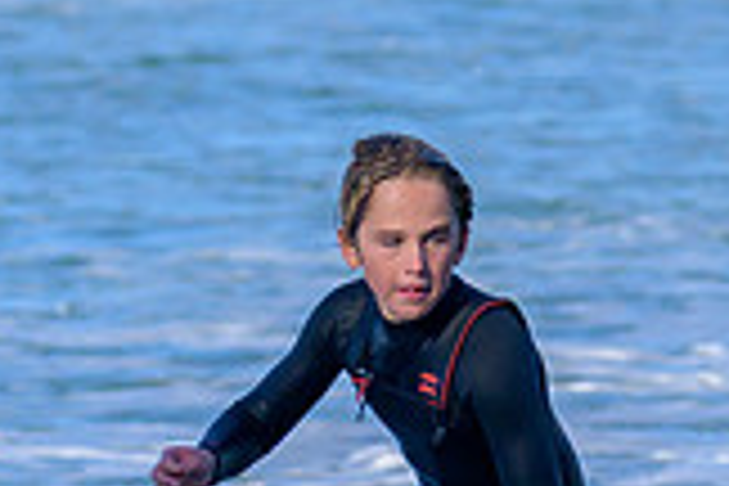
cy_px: 360
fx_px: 24865
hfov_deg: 1.7
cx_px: 471
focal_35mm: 1228
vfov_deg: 1.1
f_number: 6.7
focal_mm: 250
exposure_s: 1/1600
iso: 450
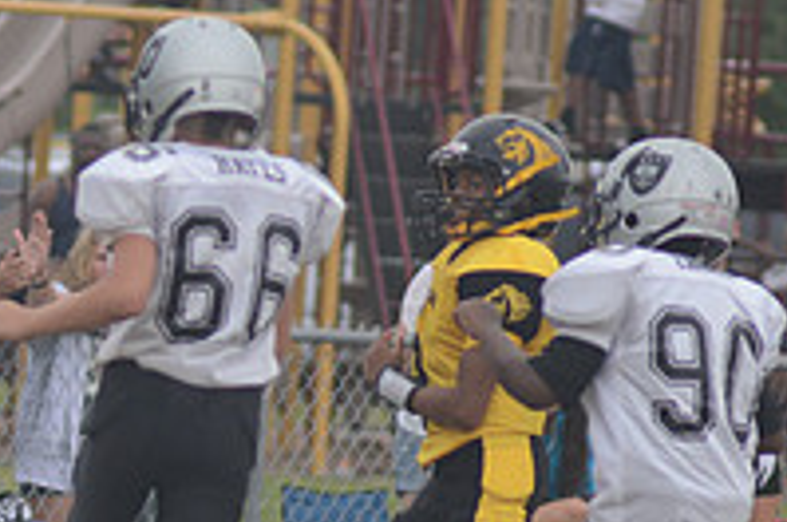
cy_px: 530
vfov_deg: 1.2
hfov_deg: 1.8
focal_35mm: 1179
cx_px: -340
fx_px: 25732
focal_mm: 270
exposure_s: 1/640
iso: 400
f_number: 5.6
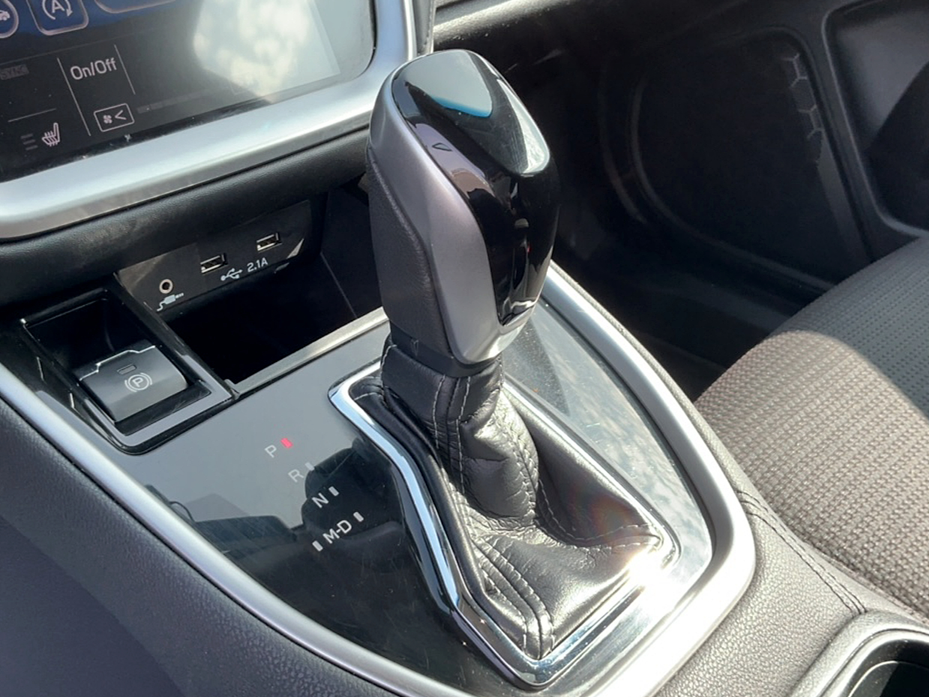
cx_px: 463
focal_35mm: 31
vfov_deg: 45.4
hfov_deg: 58.4
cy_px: 352
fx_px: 832
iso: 20
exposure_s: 1/120
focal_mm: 3
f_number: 1.8
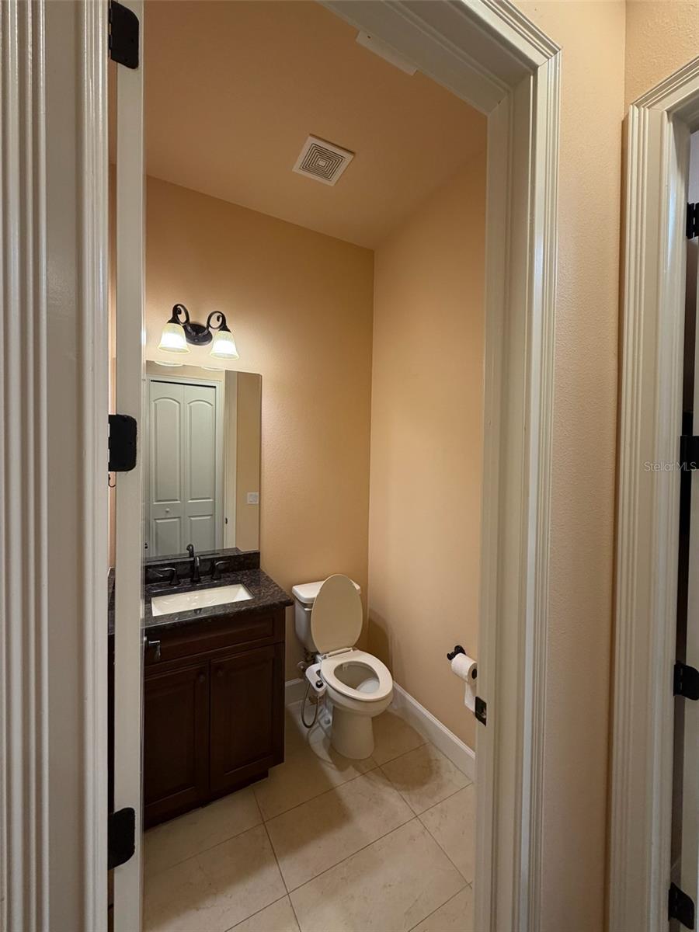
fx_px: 377
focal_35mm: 14
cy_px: 466
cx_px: 350
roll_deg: -0.6
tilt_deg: -0.3
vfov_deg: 102.1
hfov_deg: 85.7
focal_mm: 2.22
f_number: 2.2
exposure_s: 1/60
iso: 200
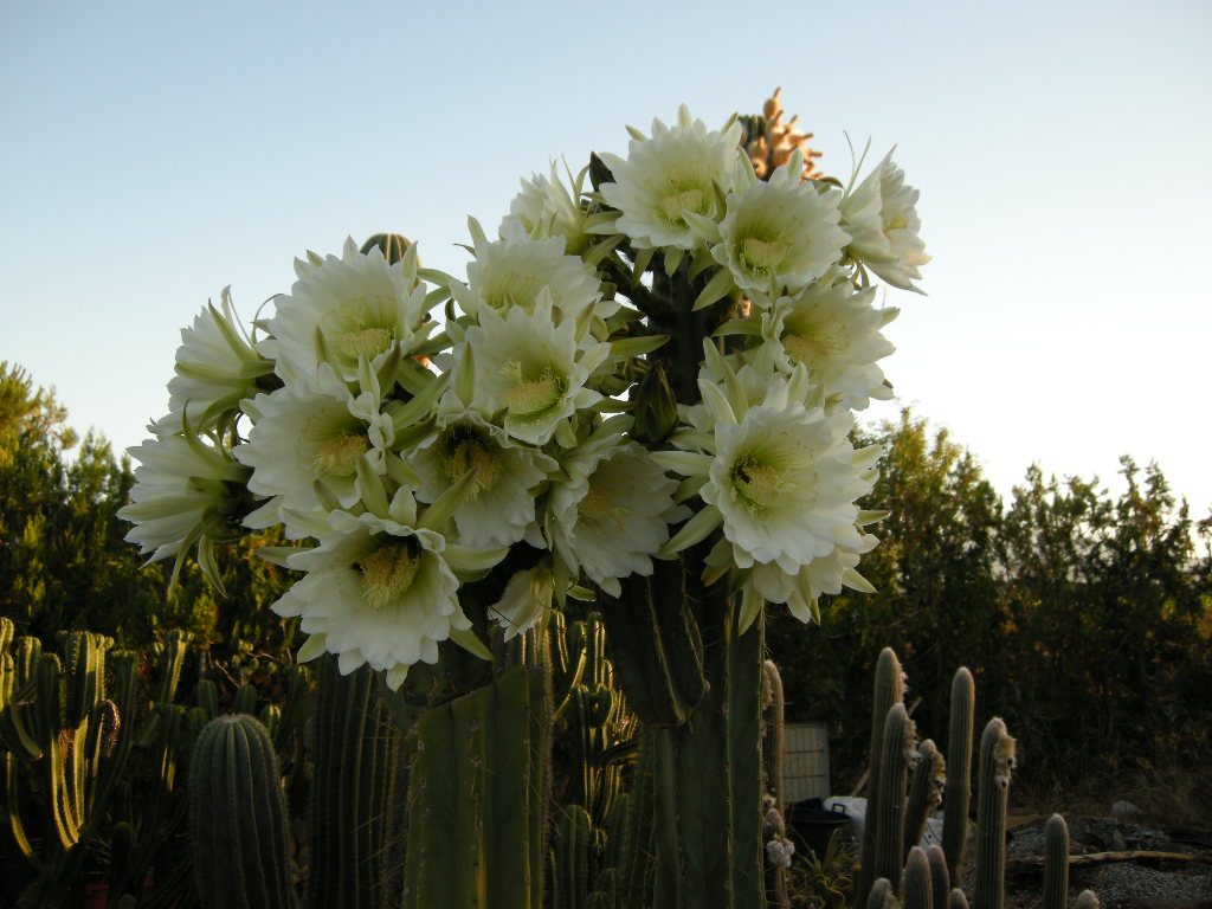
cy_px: 454
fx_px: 1225
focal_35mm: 35
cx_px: 606
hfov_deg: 52.6
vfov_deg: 40.7
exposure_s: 1/170
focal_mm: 7.5
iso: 64
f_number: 3
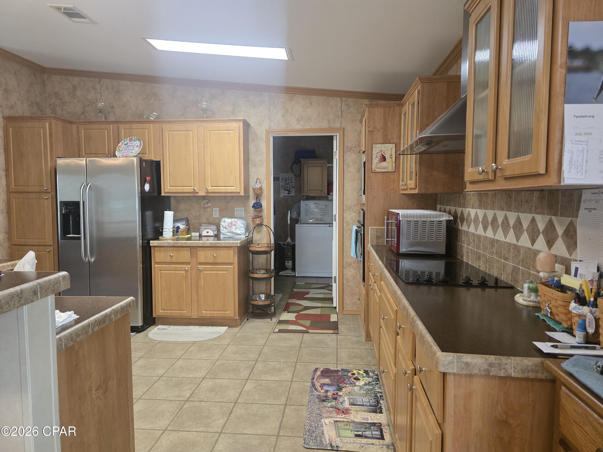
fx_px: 401
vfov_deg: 58.9
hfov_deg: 73.9
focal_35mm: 23
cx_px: 302
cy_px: 226
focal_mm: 6.3
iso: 800
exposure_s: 1/120
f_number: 1.7
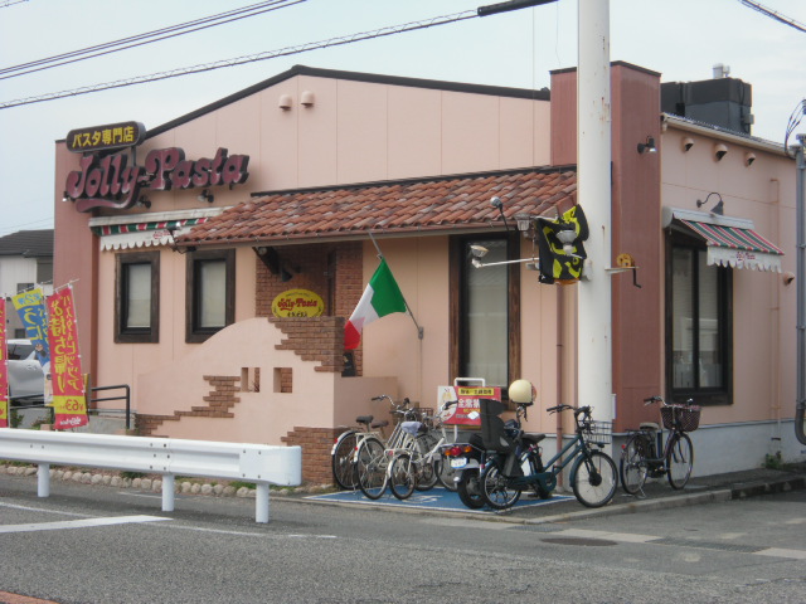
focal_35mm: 65
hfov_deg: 29.8
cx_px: 403
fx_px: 1513
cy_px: 302
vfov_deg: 22.6
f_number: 5.3
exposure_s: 1/100
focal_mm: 11.7
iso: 100
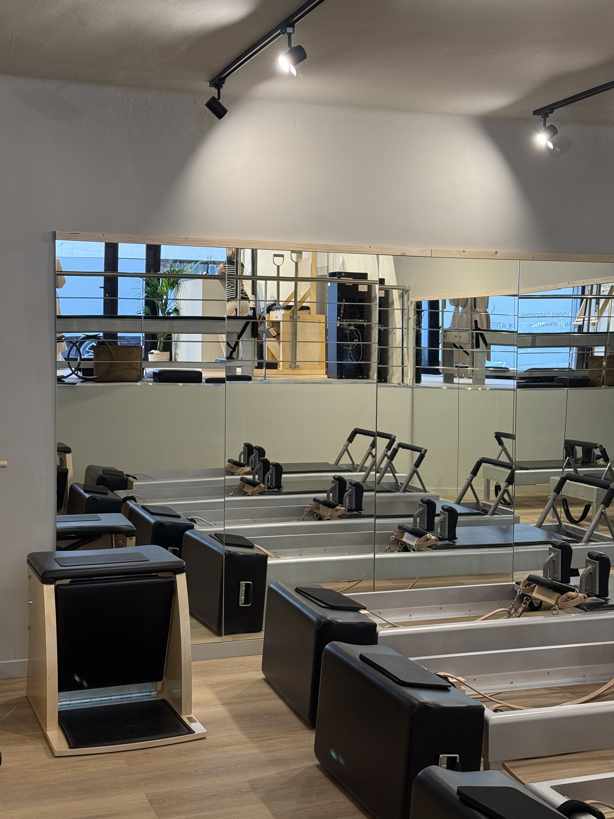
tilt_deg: -2.9
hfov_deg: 30.3
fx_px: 1135
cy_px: 410
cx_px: 307
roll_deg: -1.0
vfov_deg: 39.7
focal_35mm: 48
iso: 125
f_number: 1.78
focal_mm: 6.76
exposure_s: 1/50
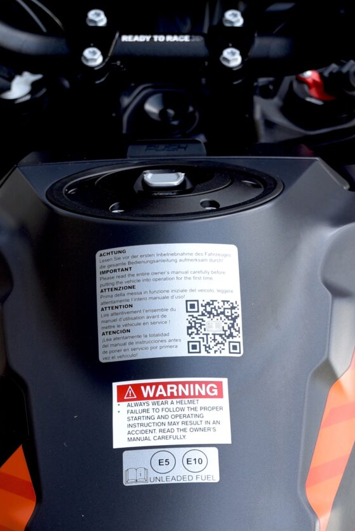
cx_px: 187
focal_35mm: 134
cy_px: 496
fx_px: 1981
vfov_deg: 15.1
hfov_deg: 10.2
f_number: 4
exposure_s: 1/60
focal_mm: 44
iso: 100
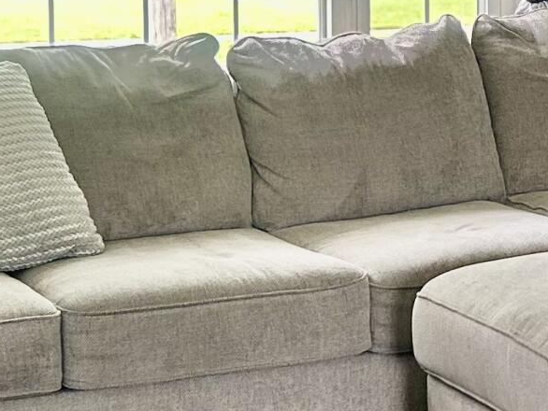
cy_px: 28
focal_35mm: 133
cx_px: 665
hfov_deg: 14.3
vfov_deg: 11.1
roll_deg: +0.0
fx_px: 2106
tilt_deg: -4.9
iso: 64
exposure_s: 1/60
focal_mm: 5.7
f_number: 1.5
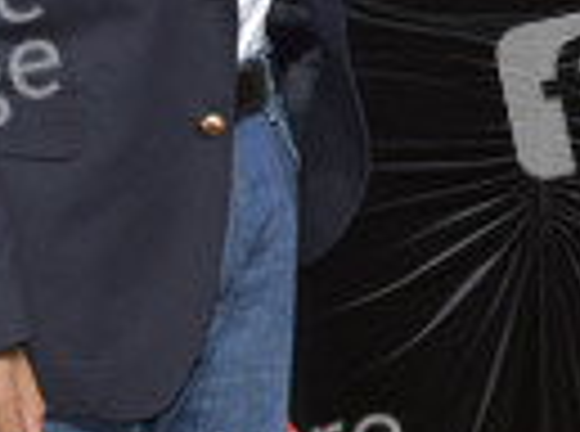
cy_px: -153
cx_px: 319
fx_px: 3893
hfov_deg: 8.5
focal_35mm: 233
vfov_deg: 6.3
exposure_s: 1/200
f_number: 6.3
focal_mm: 78
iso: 400
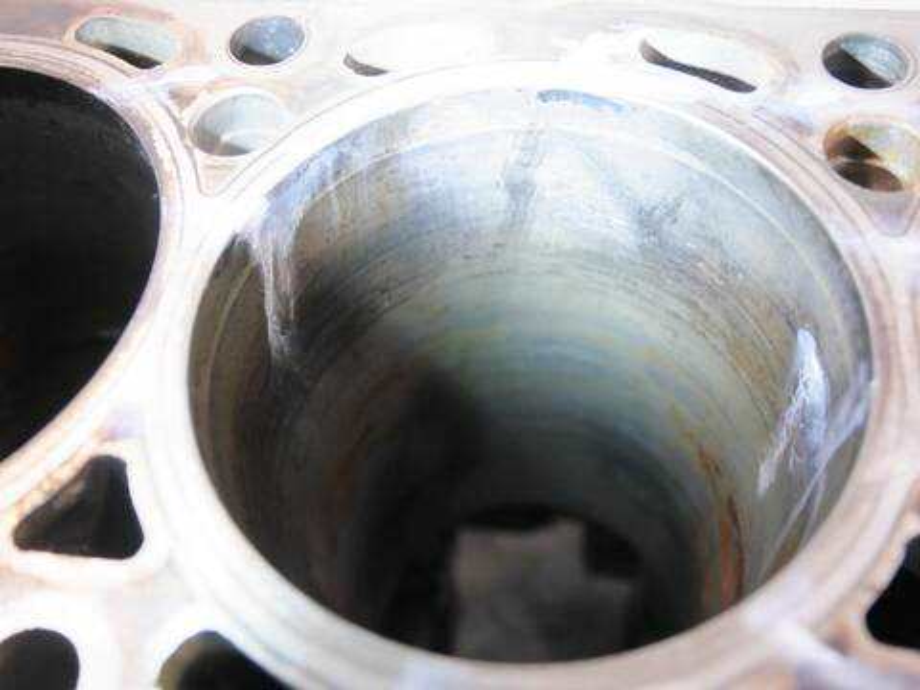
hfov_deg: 56.8
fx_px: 850
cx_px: 460
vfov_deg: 44.2
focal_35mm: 32
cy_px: 345
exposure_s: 1/60
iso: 800
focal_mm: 16
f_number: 4
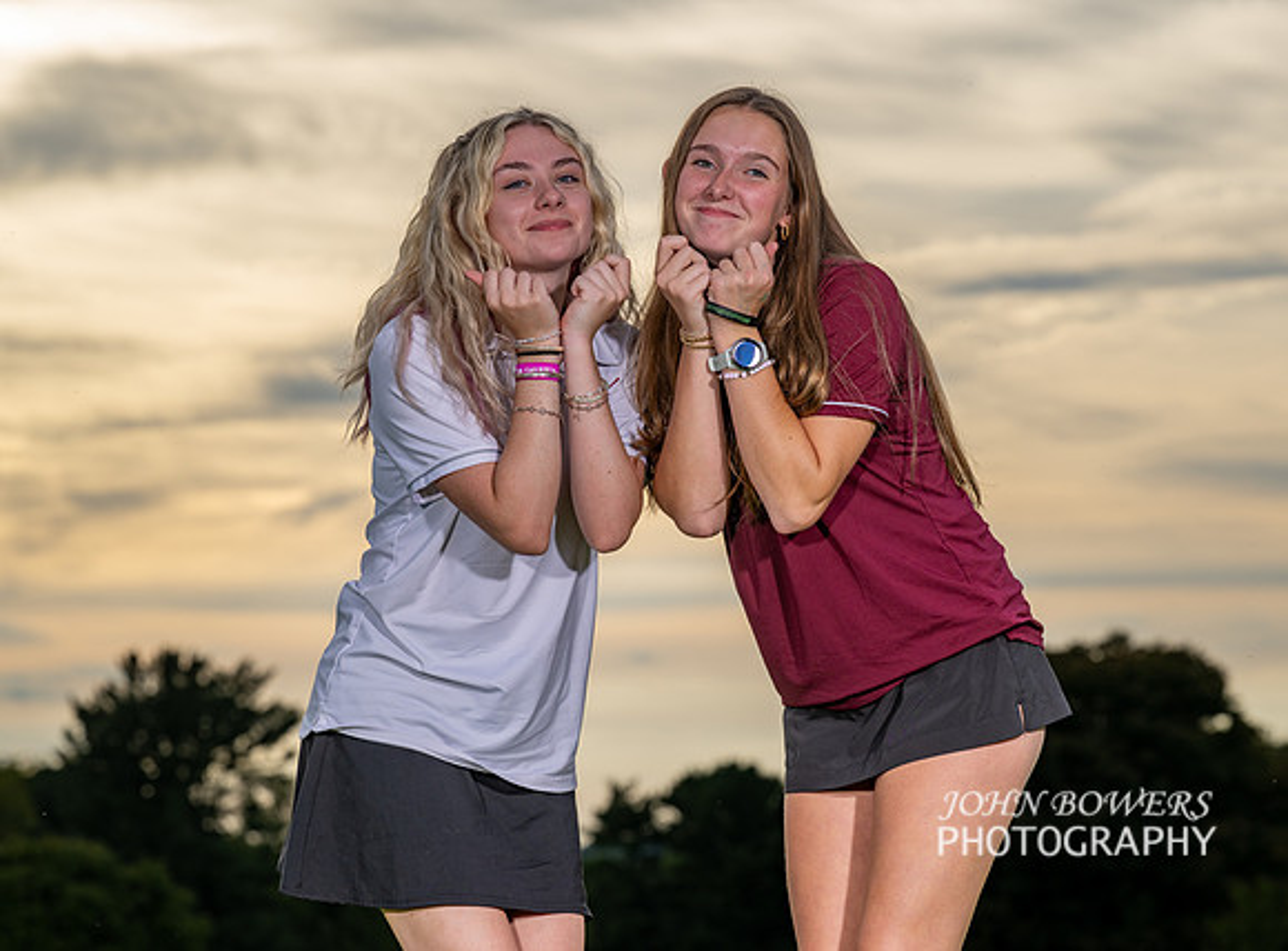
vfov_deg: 10.8
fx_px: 5035
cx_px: 680
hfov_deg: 14.6
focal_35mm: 136
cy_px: 479
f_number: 6.3
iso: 80
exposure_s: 1/400
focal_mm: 115
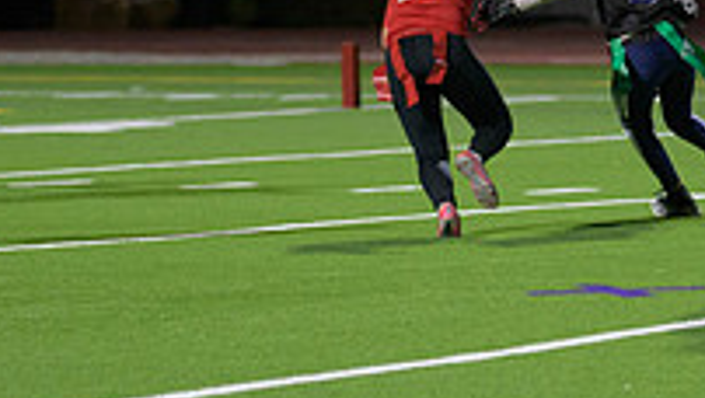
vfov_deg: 3.1
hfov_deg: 5.5
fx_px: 7315
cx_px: 544
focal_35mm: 391
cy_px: 37
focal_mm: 130
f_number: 2.8
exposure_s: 1/640
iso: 2800
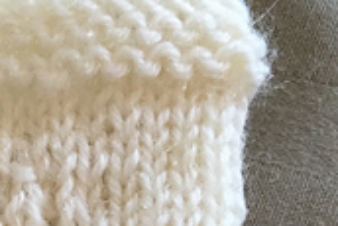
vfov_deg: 10.5
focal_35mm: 112
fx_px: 1052
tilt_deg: -81.2
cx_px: 0
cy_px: 554
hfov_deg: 17.8
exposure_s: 1/30
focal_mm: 4.15
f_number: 2.2
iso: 125
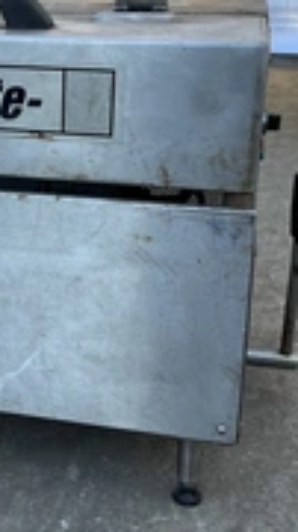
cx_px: -18
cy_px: 183
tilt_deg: -15.6
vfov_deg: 33.1
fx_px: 887
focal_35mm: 63
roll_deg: +0.6
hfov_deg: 18.5
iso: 40
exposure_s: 1/278
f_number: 1.6
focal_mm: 5.1
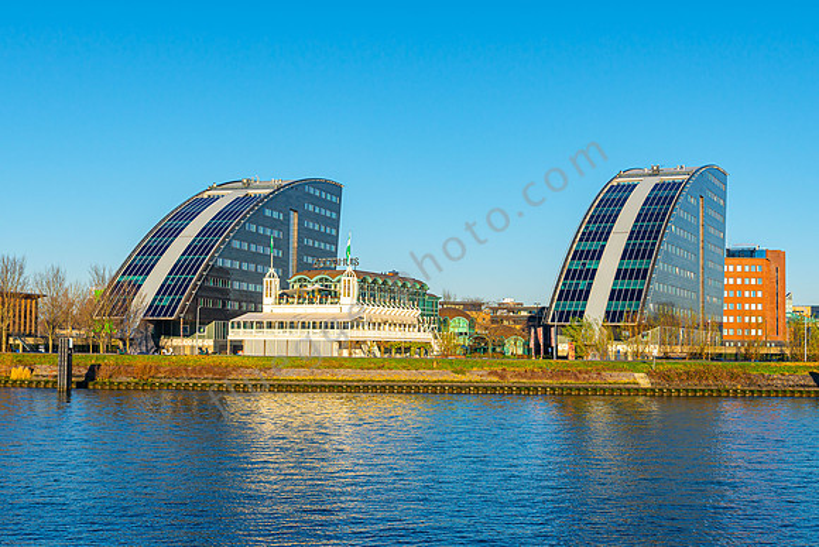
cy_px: 274
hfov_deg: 38.2
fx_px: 1183
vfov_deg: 26.0
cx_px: 410
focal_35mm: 52
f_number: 4.5
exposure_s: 1/1000
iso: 125
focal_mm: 35
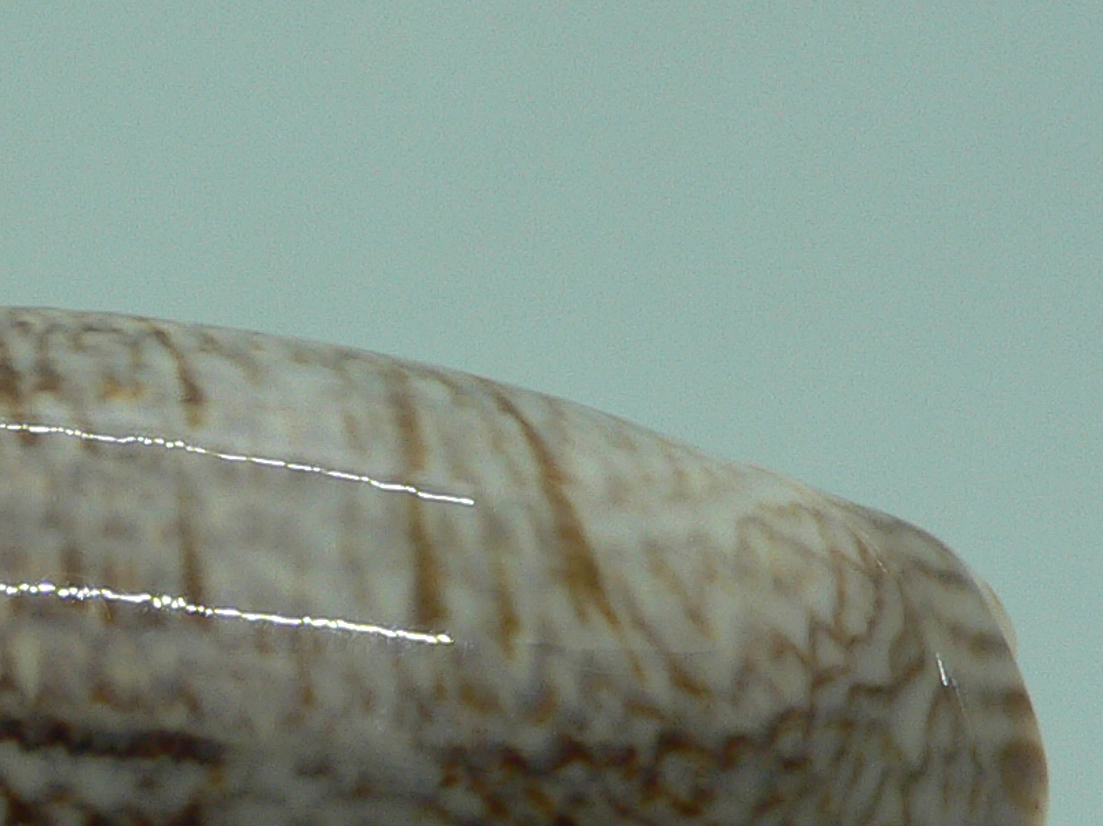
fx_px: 2803
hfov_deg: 22.0
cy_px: 767
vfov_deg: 16.5
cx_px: 232
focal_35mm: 88
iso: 100
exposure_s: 1/60
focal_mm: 4.6
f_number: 2.8
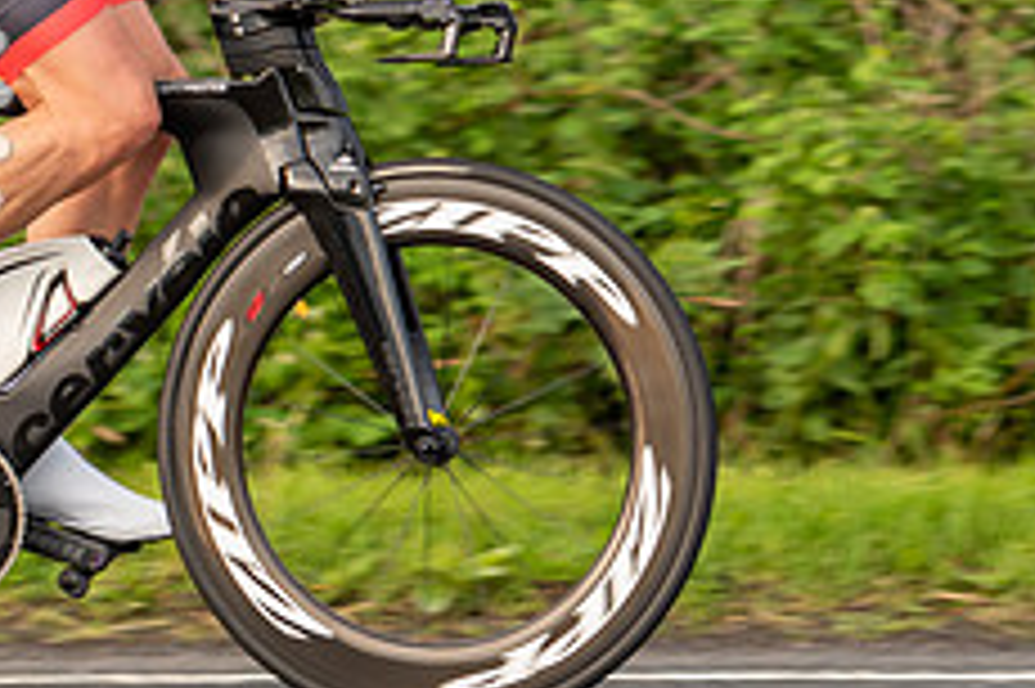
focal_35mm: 315
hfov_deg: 6.5
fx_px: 9049
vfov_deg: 4.3
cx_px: 288
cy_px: -128
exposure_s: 1/640
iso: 360
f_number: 3.2
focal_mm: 120
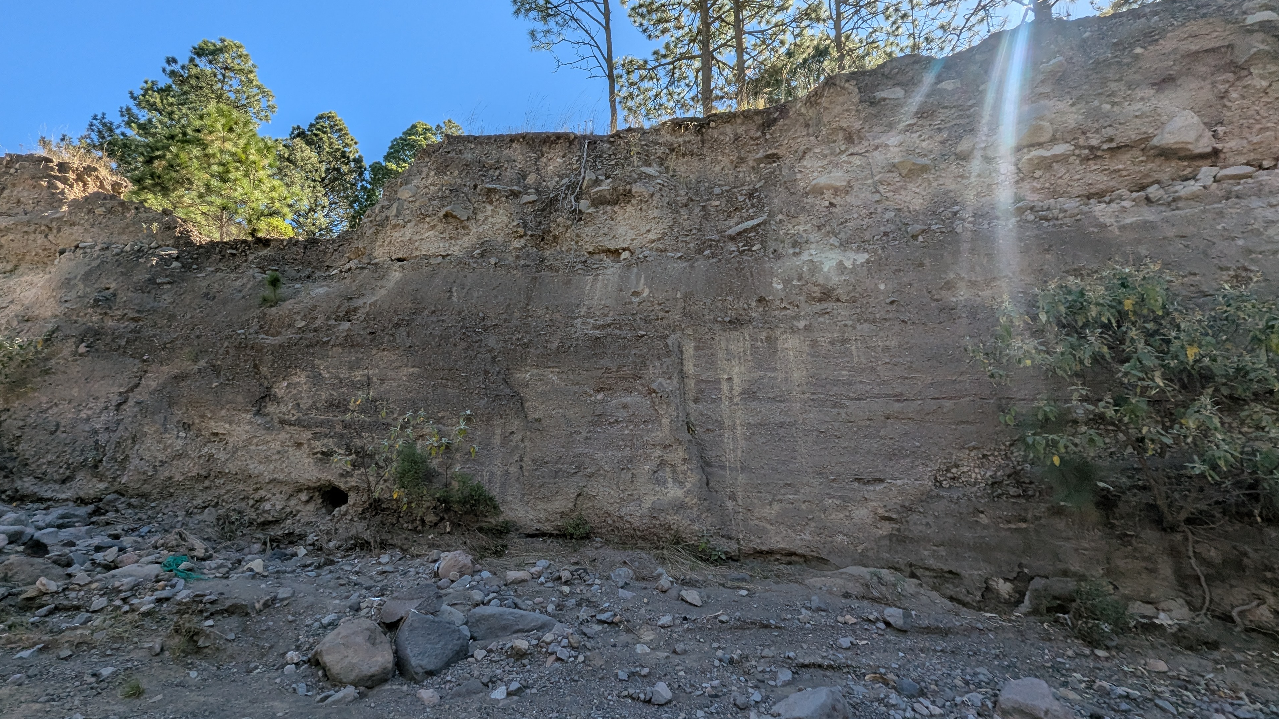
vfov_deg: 70.4
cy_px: 333
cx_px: 610
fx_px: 509
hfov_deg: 102.9
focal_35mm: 15
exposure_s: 1/668
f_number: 2.2
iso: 44
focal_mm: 1.95
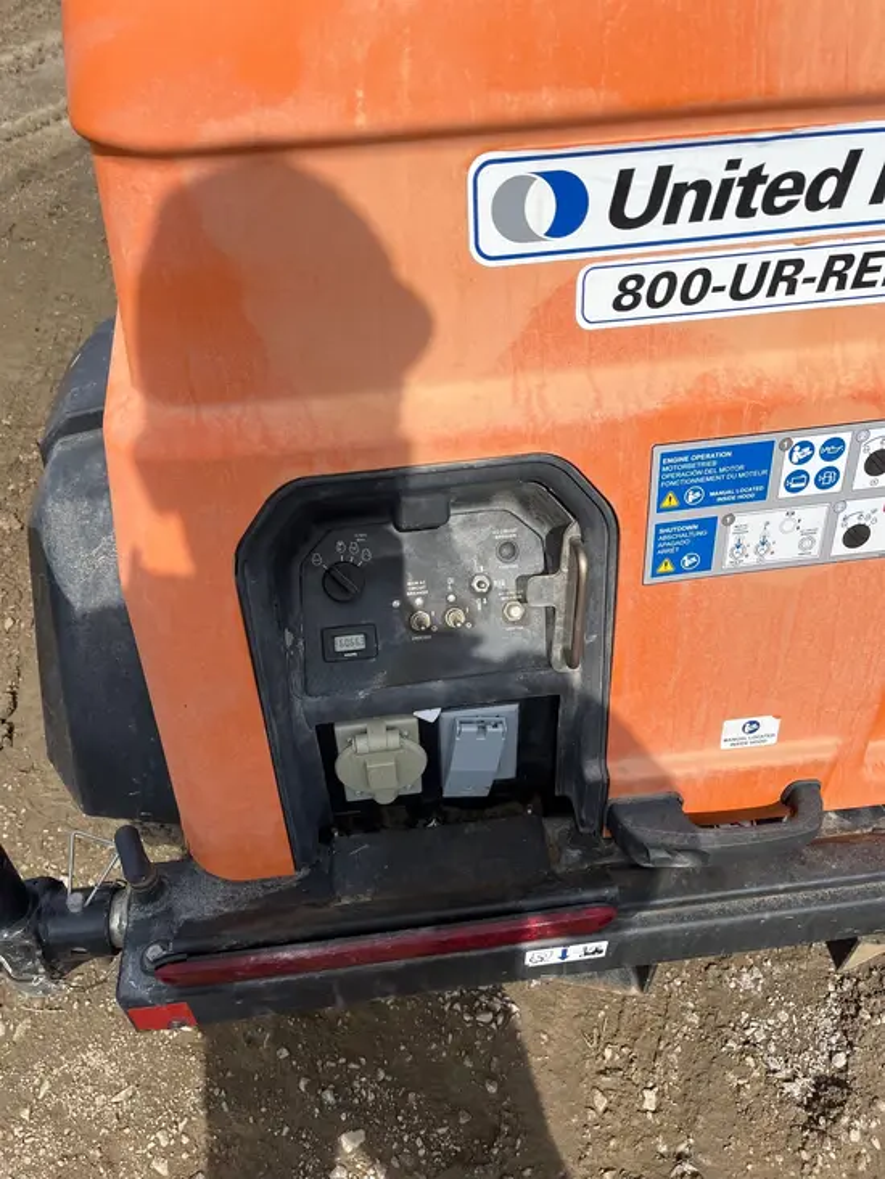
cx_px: 442
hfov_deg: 53.1
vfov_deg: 67.3
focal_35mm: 26
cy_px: 590
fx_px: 886
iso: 50
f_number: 1.6
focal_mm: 5.1
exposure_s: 1/3876
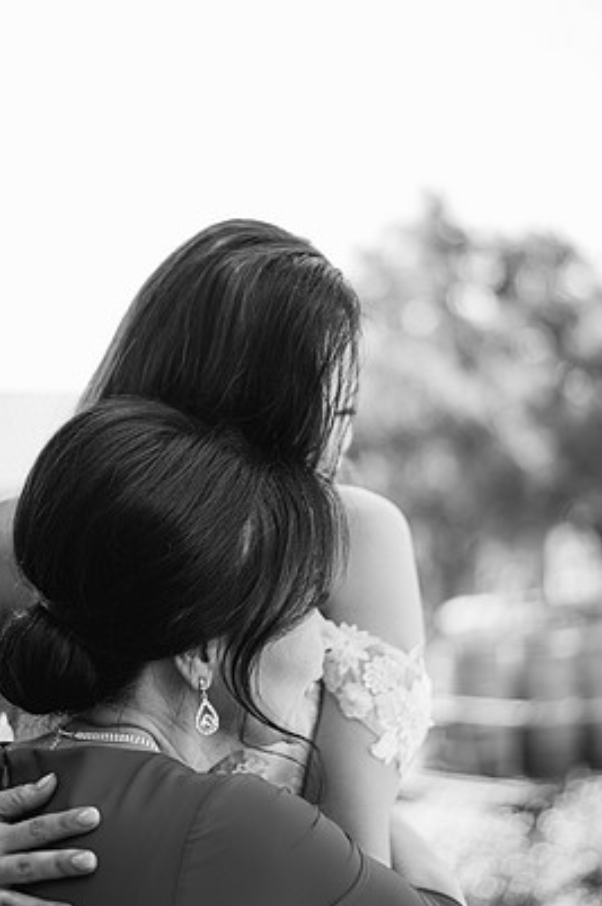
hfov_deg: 24.1
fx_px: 1408
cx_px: 299
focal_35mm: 56
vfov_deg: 35.7
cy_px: 428
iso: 100
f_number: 2
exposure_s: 1/800
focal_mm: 50
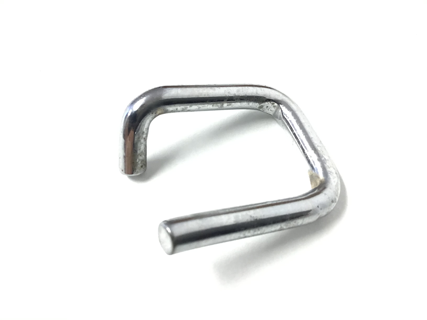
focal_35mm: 31
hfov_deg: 58.4
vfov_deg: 45.4
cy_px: 160
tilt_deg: -58.1
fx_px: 382
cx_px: 214
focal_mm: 3.3
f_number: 2.4
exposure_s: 1/33
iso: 40
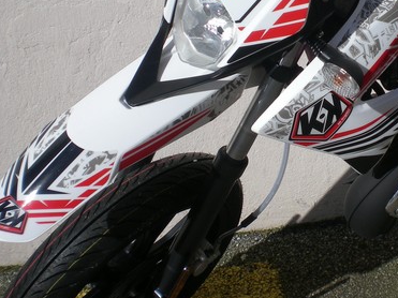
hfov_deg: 25.3
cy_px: 91
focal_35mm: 76
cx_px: 308
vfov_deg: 19.3
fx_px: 874
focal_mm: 7.4
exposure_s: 1/706
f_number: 4.9
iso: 50
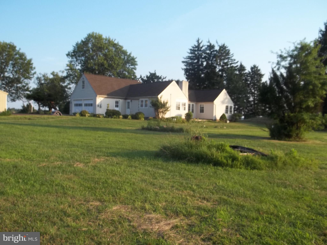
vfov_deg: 42.9
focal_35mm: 33
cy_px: 122
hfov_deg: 55.4
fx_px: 312
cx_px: 164
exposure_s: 1/320
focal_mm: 5.9
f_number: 3.3
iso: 64
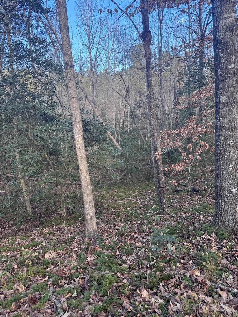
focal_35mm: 24
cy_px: 158
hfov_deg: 56.8
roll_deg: +2.7
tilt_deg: -11.3
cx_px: 119
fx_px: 220
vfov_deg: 71.6
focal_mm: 6.76
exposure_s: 1/329
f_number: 1.78
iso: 80
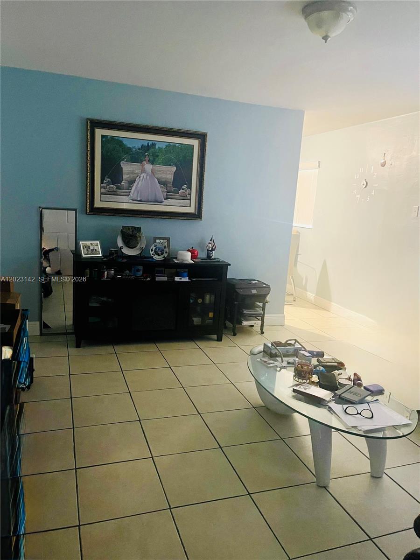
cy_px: 280
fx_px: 404
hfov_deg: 54.9
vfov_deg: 69.4
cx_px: 210
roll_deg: -2.7
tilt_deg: -11.5
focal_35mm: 25
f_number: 1.6
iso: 640
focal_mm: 5.1
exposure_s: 1/33
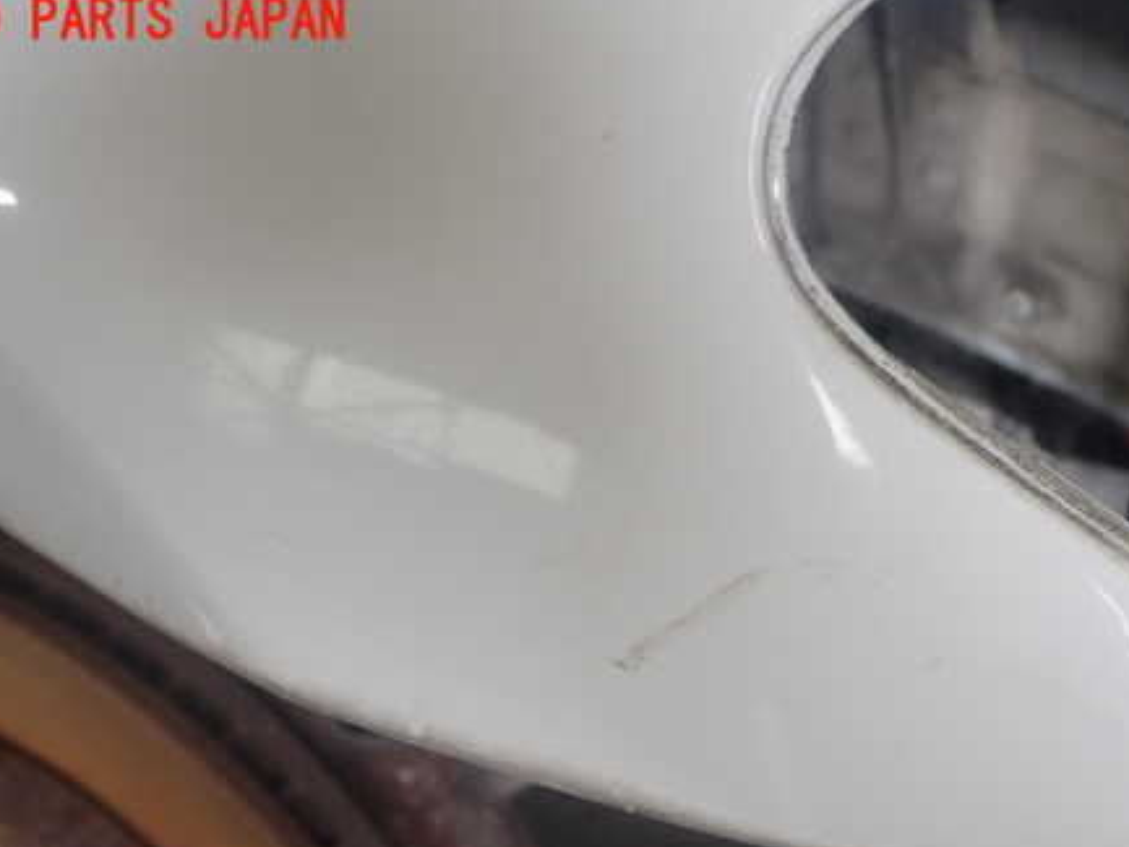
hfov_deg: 31.6
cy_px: 576
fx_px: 1990
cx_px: 654
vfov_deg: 23.9
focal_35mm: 61
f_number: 2.9
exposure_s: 1/80
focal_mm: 7.84
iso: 200
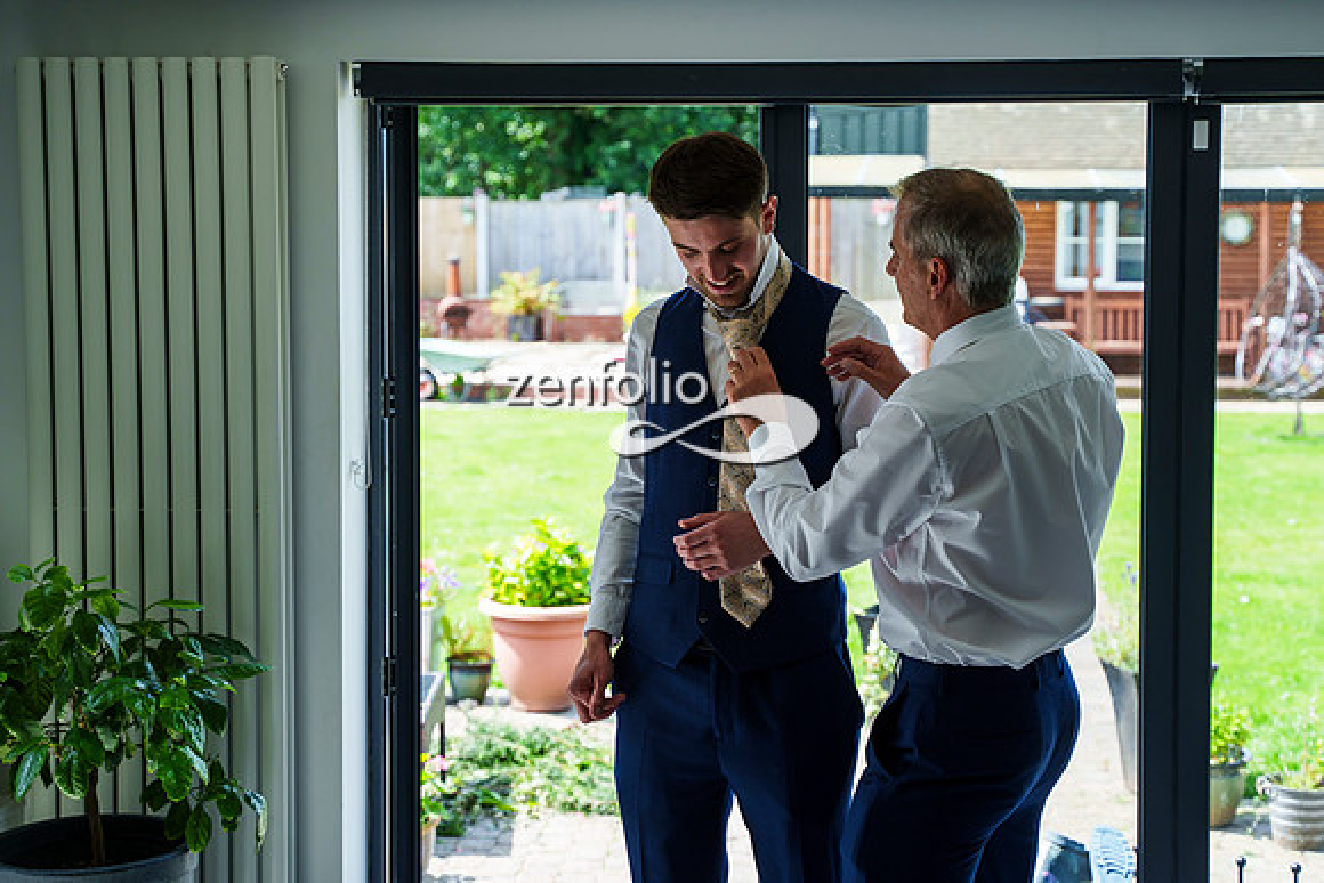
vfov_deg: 23.1
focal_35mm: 59
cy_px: 395
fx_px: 2163
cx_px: 733
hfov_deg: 34.0
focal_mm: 53
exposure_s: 1/640
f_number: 3.5
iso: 320
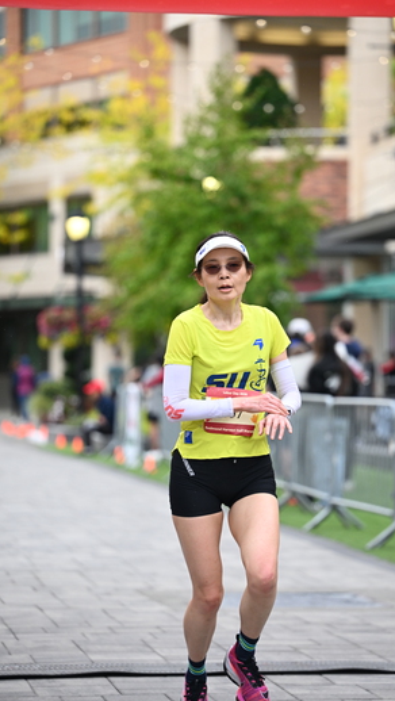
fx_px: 2584
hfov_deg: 8.7
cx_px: 232
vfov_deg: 15.4
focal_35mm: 139
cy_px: 360
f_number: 2.8
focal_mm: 125
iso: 1000
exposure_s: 1/1600
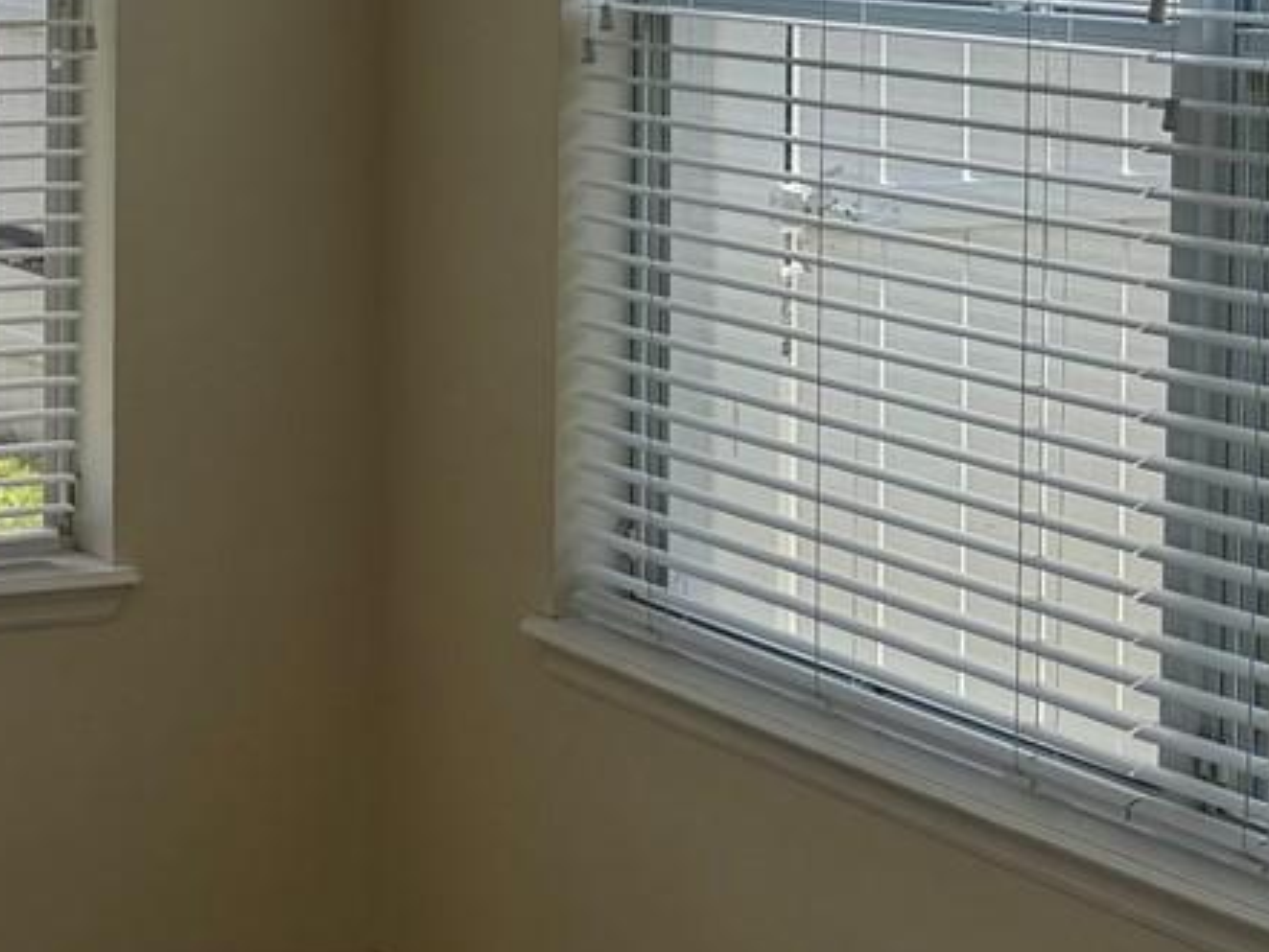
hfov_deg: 20.9
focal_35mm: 87
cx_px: -270
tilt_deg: -1.6
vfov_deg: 16.5
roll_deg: -0.5
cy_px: -95
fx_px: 3190
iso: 80
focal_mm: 6.76
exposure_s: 1/876
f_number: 1.78
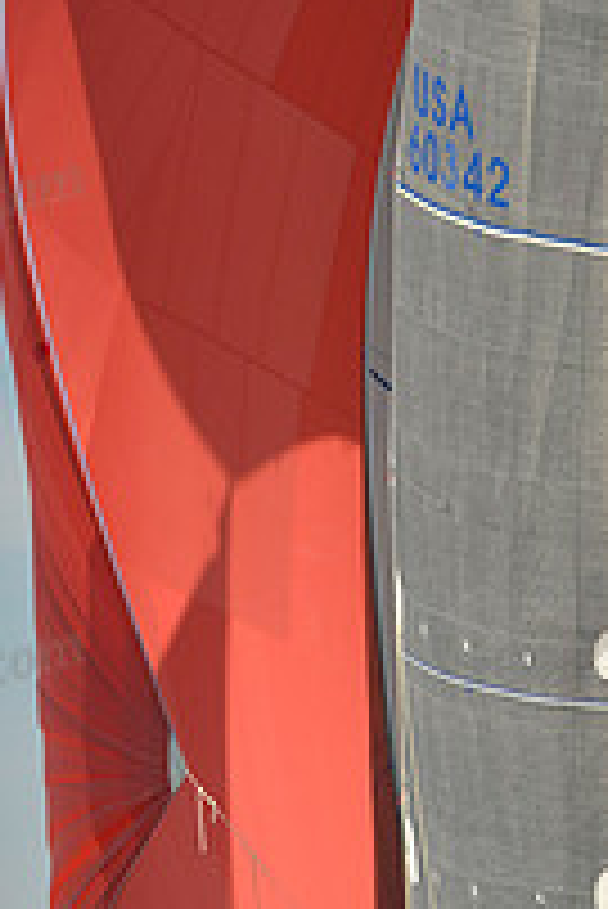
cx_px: 318
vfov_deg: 10.2
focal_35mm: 201
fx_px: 5083
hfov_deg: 6.8
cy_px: 418
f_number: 7.1
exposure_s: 1/1250
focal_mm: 70
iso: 200
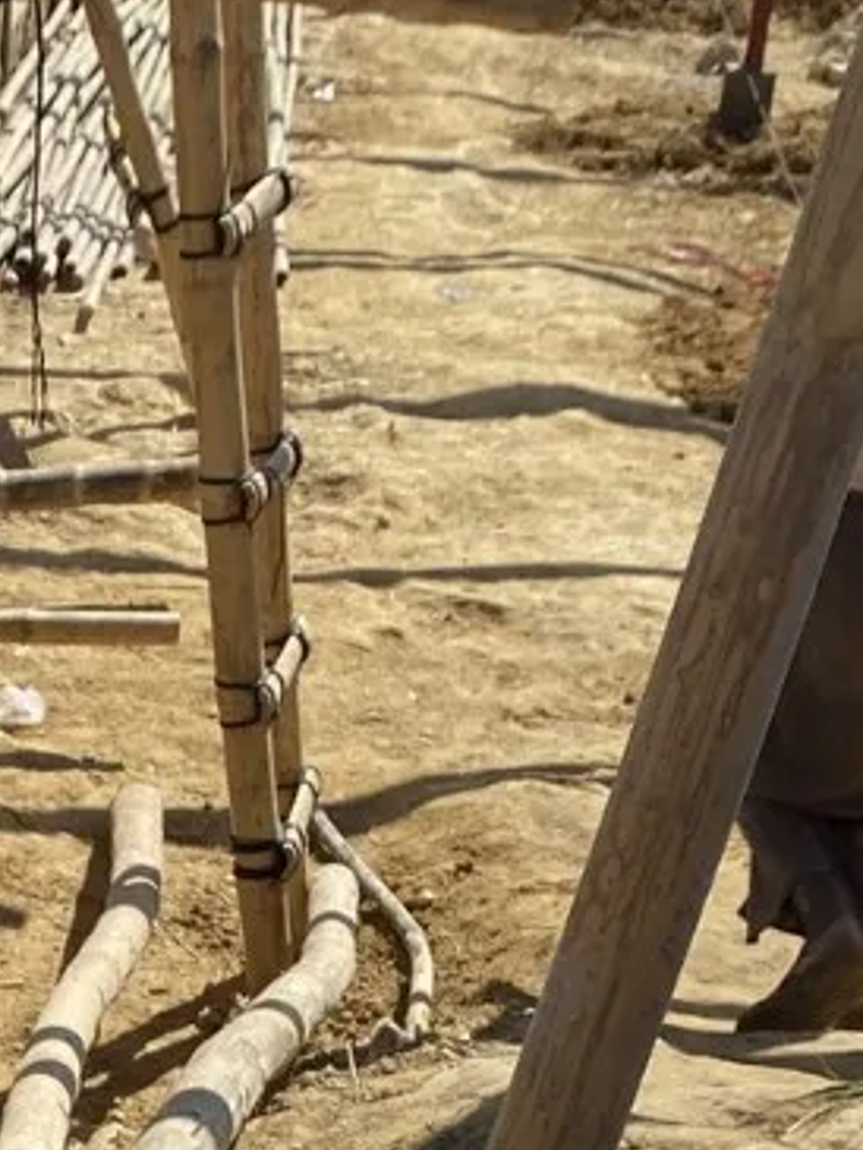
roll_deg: +1.0
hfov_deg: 12.3
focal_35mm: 114
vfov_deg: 16.5
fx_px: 3787
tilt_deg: -25.8
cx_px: -501
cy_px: 1389
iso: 32
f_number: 1.8
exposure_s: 1/2571
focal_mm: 4.25
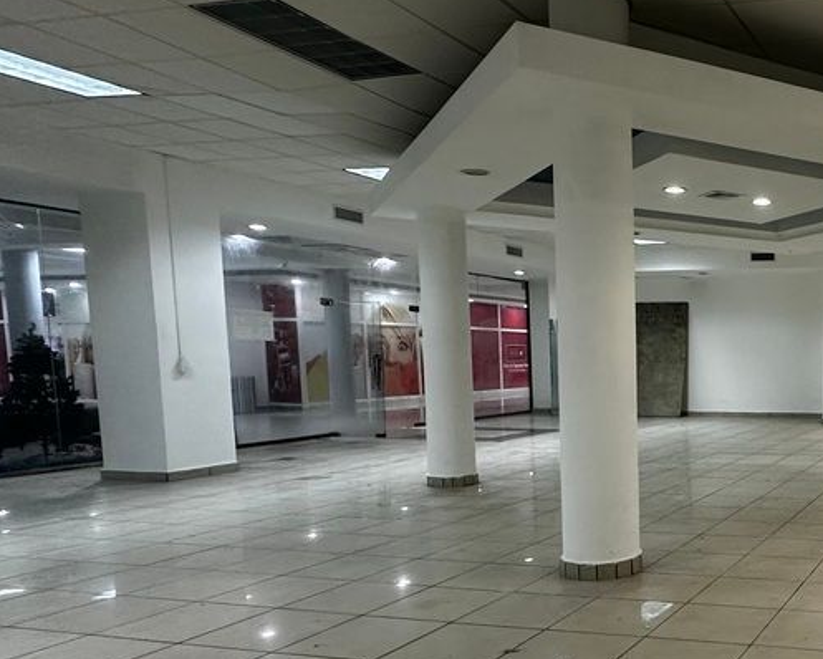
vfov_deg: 44.0
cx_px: 831
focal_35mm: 33
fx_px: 804
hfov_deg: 45.4
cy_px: 432
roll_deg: -0.5
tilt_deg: -5.2
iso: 250
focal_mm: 2.22
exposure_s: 1/60
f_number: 2.2
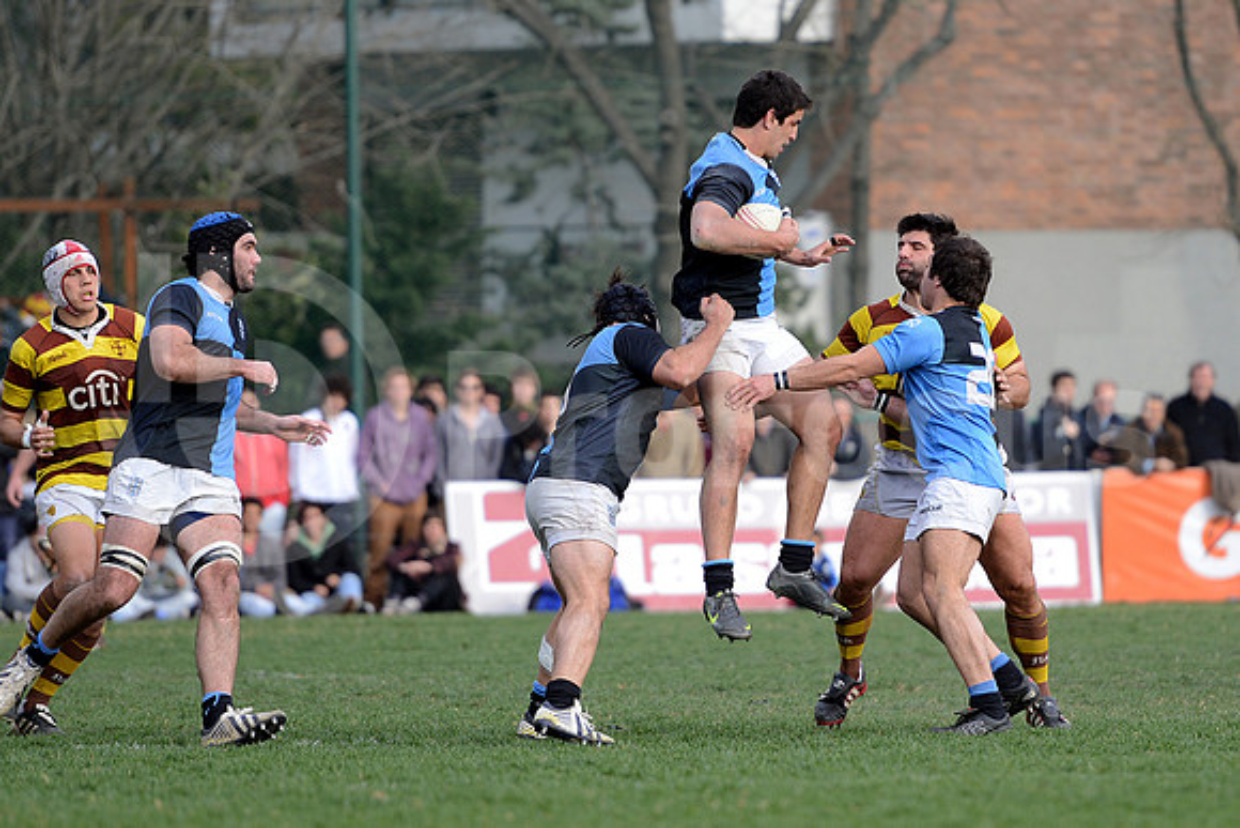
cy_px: 414
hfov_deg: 10.5
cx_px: 620
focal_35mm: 195
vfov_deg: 7.0
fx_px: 6718
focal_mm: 195
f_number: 2.8
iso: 320
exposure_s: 1/500
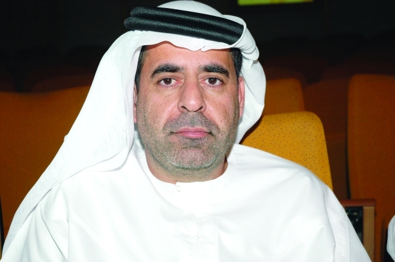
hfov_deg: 29.3
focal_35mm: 69
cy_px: 131
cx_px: 198
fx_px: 756
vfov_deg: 19.7
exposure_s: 1/60
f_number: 5.6
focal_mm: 46
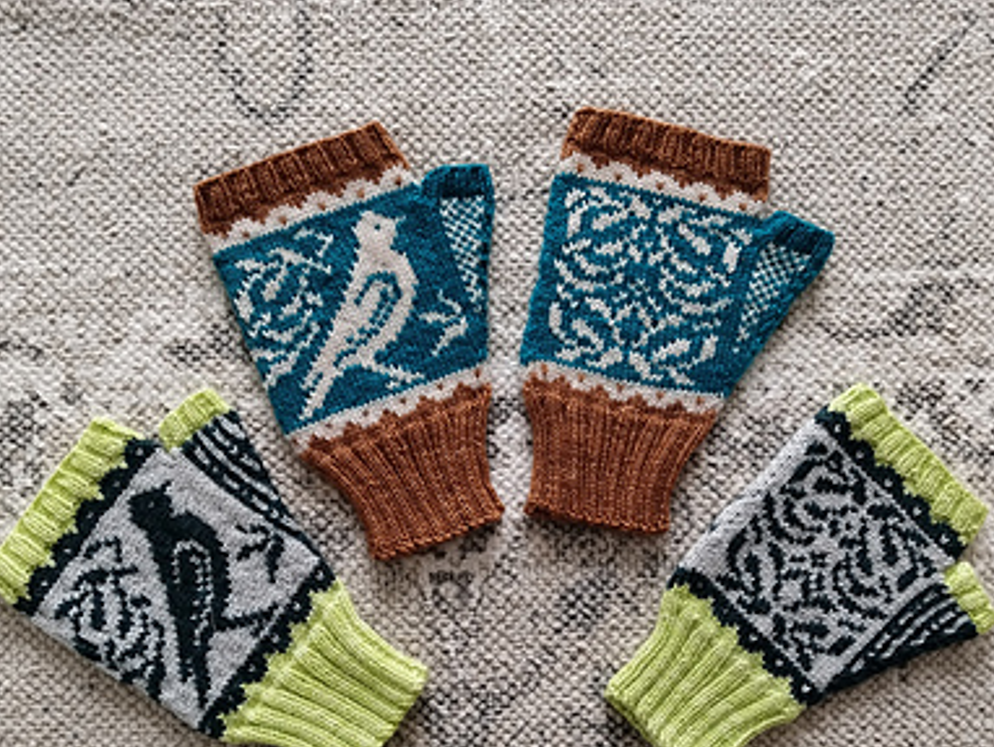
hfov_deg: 53.9
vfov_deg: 41.7
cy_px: 436
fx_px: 977
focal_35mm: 34
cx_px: 505
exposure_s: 1/50
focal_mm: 4.7
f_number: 1.8
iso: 125
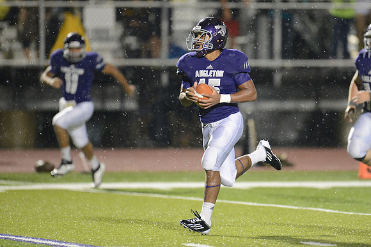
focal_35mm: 400
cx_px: 186
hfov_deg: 5.2
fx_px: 4123
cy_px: 124
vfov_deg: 3.4
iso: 5000
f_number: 2.8
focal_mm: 400
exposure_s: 1/1000
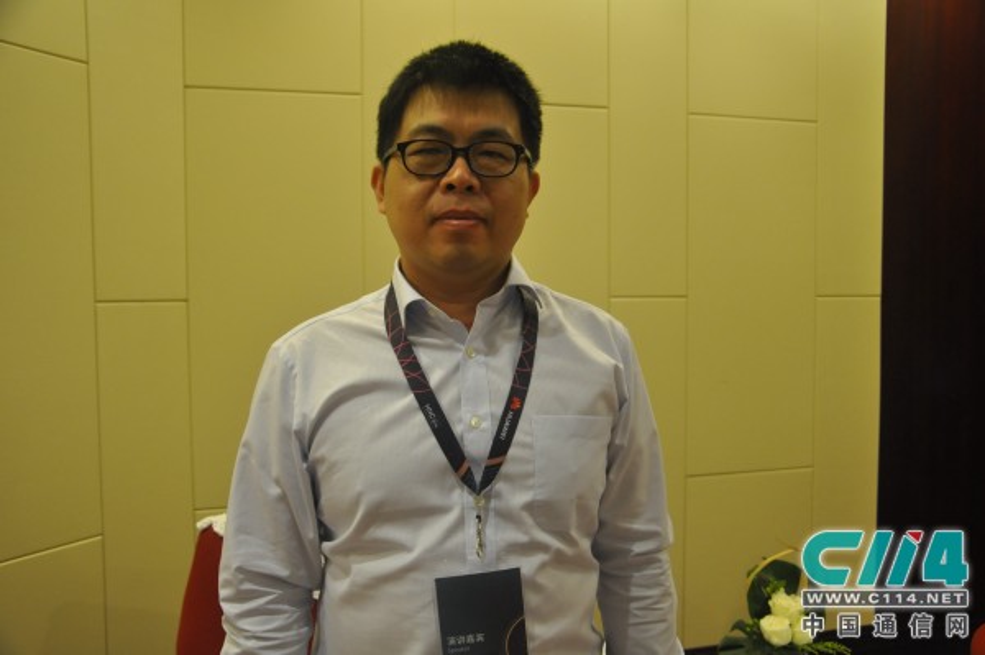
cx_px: 492
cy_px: 328
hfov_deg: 57.3
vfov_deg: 39.9
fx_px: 902
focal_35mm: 33
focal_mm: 22
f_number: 3.8
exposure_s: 1/50
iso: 800
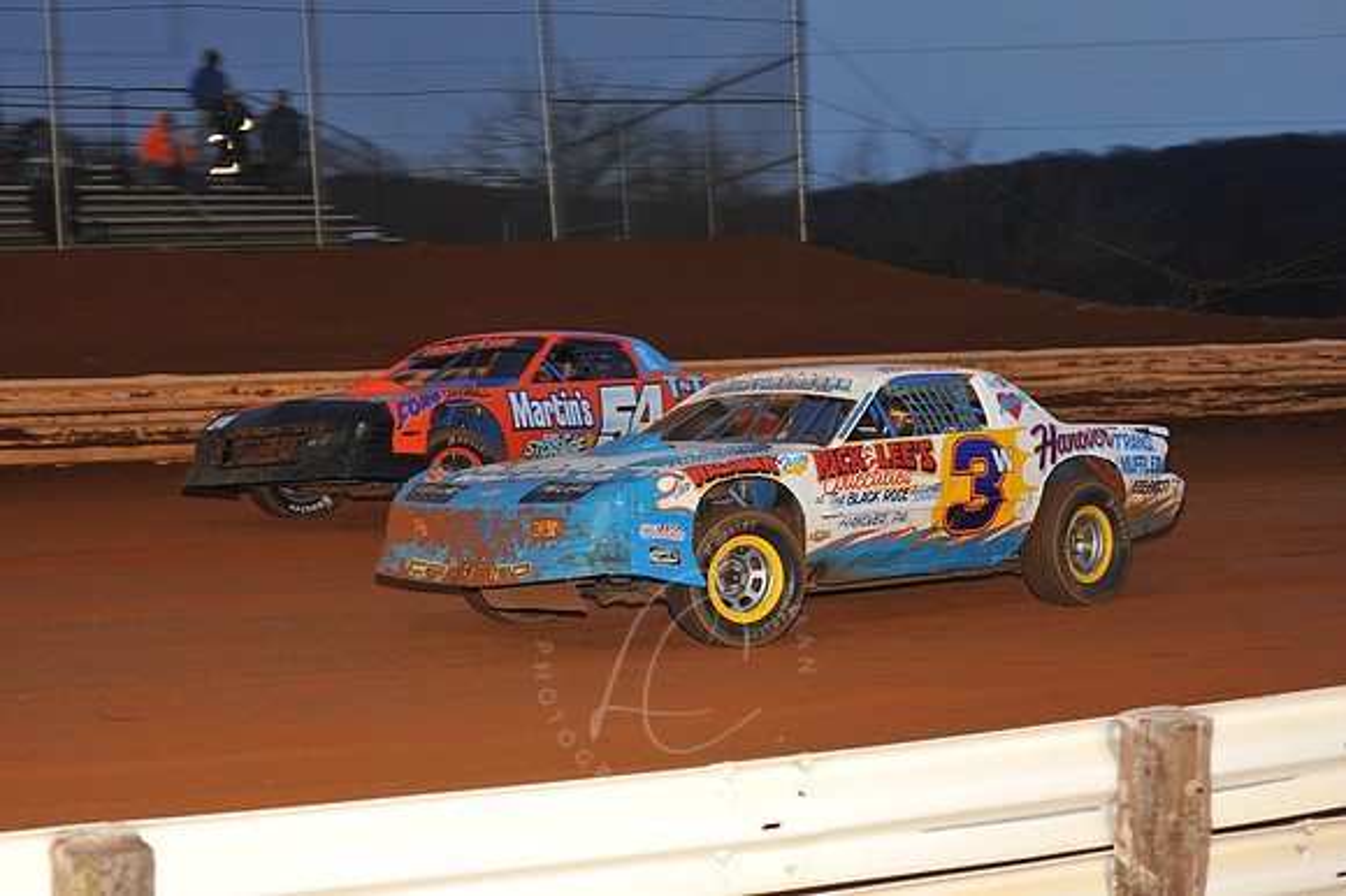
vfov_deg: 17.0
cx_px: 673
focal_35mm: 80
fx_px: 2989
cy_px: 448
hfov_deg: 25.4
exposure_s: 1/250
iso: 1250
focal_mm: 80
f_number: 7.1
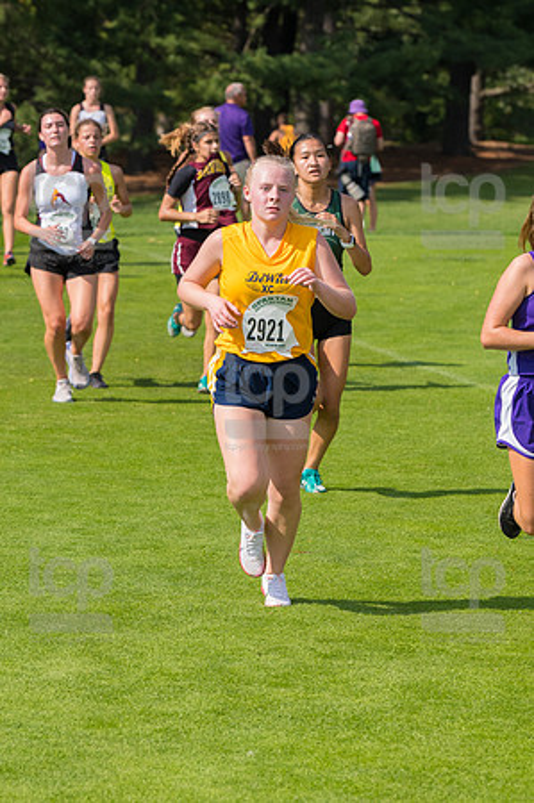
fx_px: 4170
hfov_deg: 7.3
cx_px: 267
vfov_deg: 11.0
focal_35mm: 187
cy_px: 402
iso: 500
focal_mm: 125
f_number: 5.6
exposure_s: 1/2000
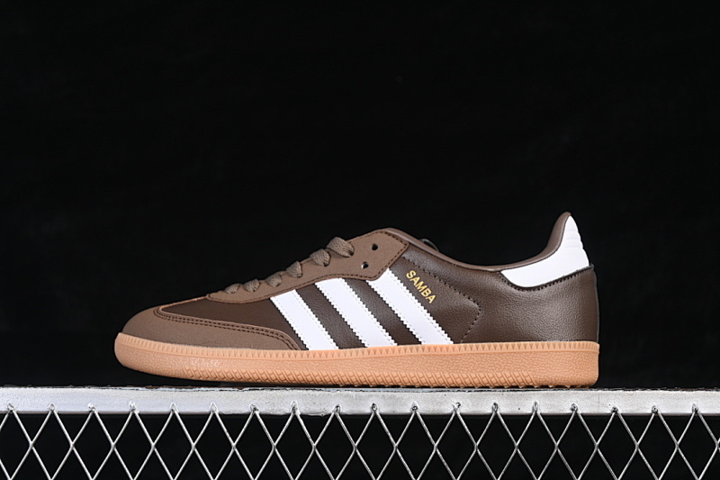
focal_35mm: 75
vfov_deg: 18.2
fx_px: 1500
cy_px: 240
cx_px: 360
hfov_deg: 27.0
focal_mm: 50
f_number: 6.3
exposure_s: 1/60
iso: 160
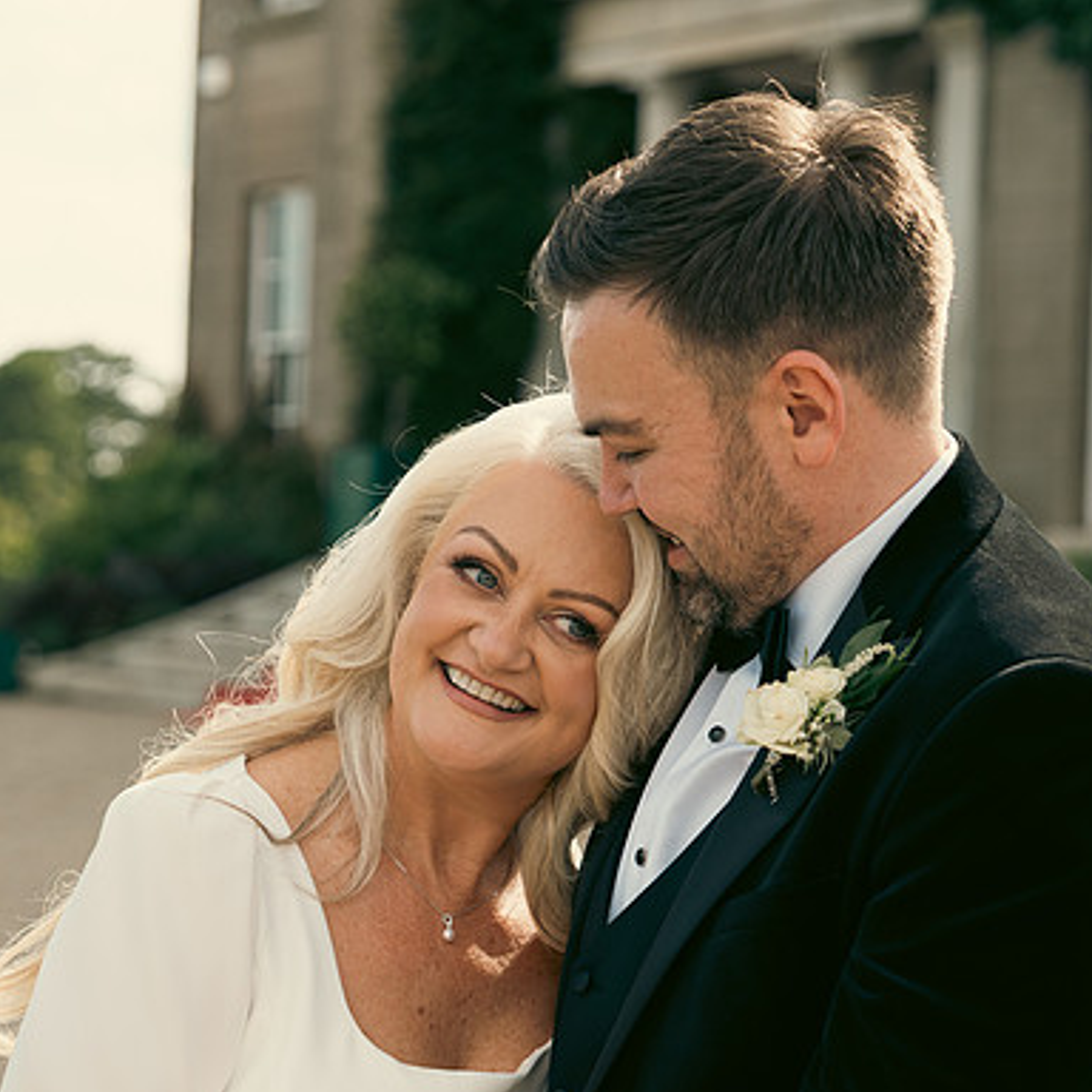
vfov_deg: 16.7
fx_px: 3712
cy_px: 547
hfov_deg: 16.7
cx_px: 640
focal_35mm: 104
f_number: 3.2
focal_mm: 54
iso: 125
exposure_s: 1/800
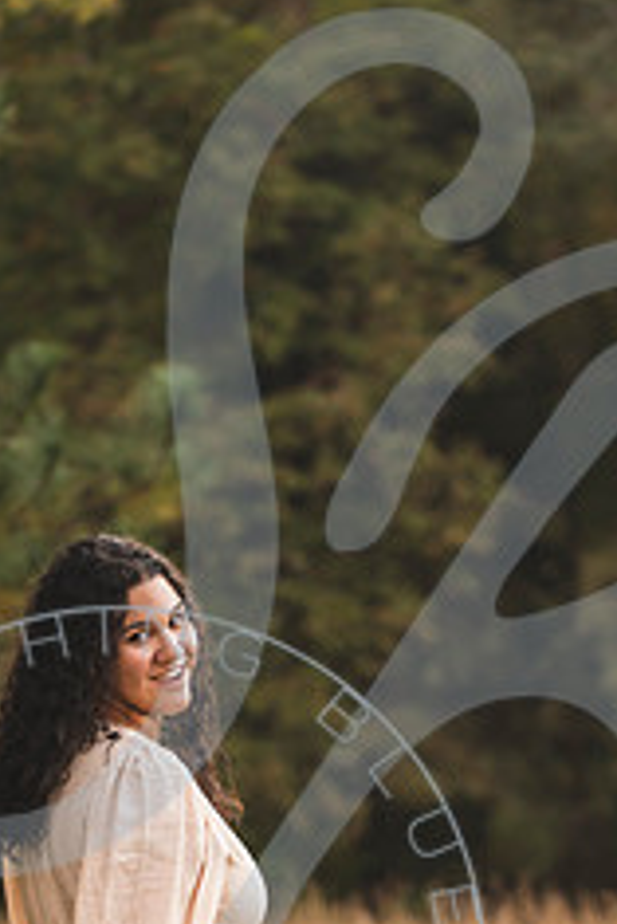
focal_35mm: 182
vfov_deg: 11.3
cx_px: 299
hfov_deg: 7.6
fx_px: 4672
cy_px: 672
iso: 400
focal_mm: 95
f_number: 2.8
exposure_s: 1/400
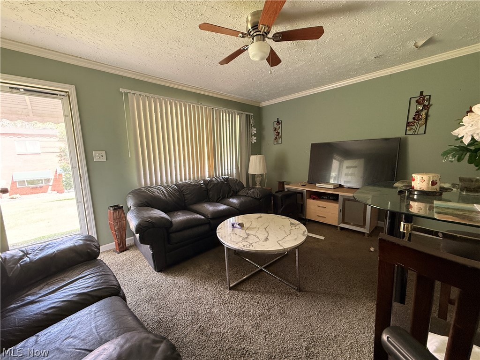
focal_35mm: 14
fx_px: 194
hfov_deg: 102.1
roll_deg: +1.7
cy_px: 180
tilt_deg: -8.3
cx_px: 240
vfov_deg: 85.7
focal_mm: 2.22
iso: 320
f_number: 2.2
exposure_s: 1/60
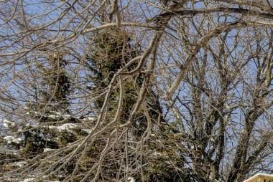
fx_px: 766
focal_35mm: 101
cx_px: 556
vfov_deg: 12.8
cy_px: 277
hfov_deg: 15.7
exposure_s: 1/3200
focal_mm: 24
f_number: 8
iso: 400
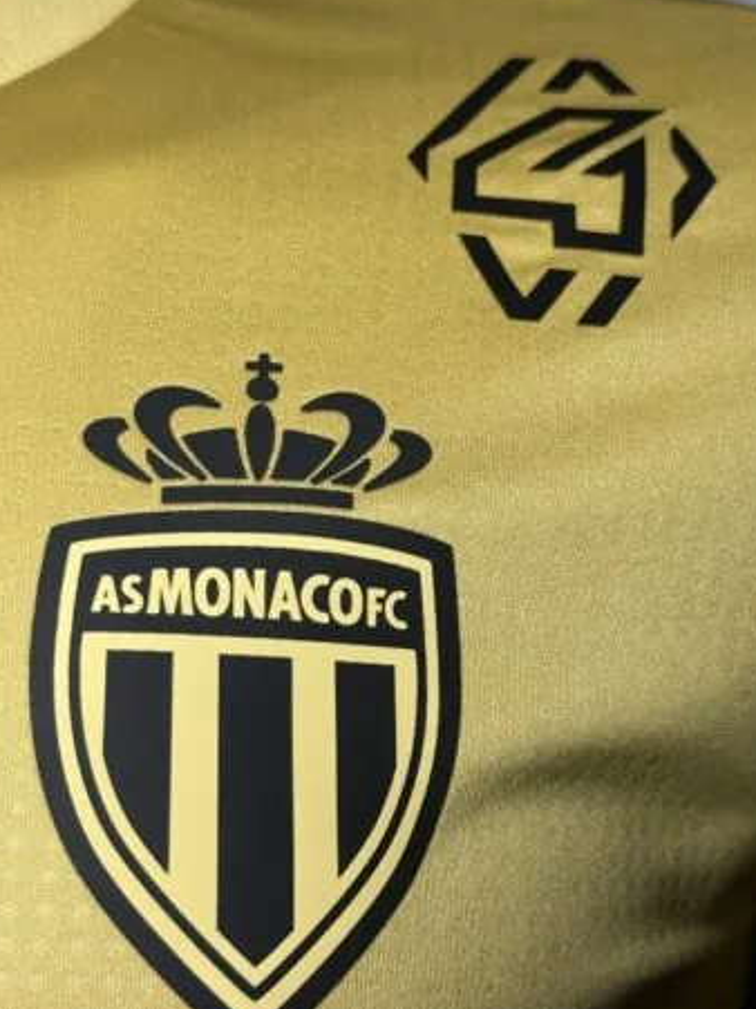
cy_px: 536
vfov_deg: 35.5
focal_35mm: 54
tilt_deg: +0.3
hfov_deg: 27.0
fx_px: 1573
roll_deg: +1.9
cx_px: 389
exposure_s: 1/100
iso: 80
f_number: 1.78
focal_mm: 6.76
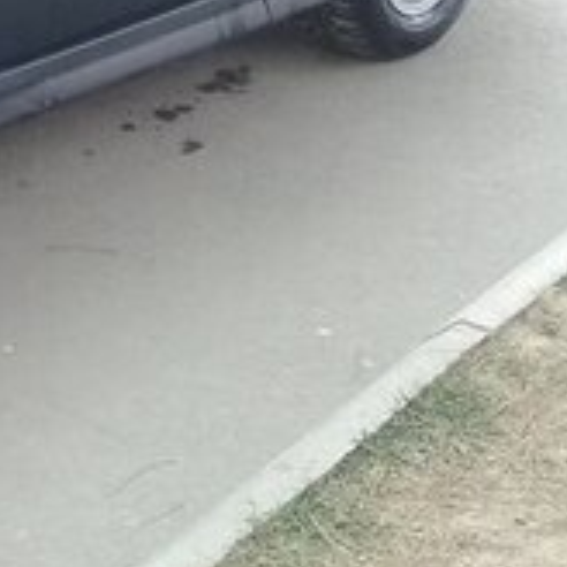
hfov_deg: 14.8
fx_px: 2038
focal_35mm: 110
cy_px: -109
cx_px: -252
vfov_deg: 15.3
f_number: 2.2
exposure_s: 1/131
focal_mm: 3.3
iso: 50
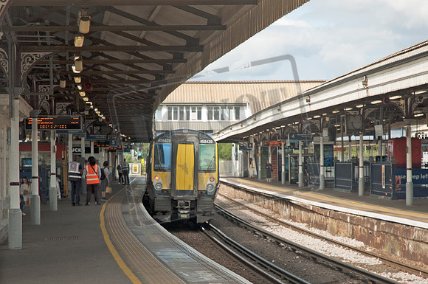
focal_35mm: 105
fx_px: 1247
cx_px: 214
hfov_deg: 19.5
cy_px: 142
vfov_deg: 13.0
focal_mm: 70
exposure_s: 1/400
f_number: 5
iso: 200
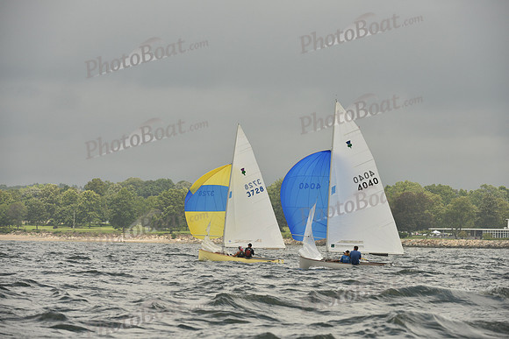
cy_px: 170
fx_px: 3394
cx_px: 254
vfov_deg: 5.7
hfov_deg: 8.6
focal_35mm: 240
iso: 320
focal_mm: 240
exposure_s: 1/1250
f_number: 7.1
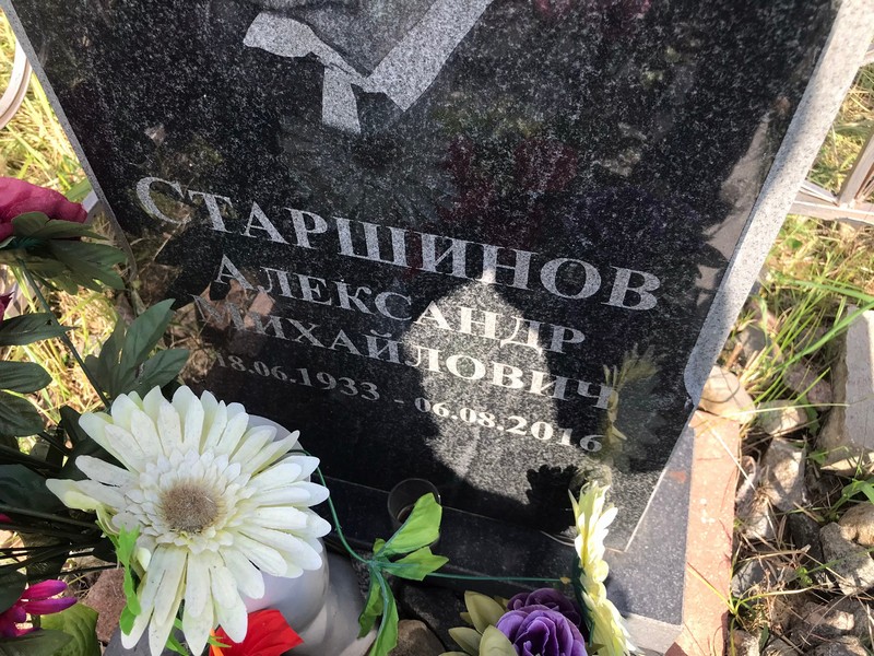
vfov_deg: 49.7
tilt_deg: -51.6
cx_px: 437
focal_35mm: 28
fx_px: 707
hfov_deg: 63.4
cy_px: 328
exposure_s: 1/570
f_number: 1.8
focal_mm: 3.99
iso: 20
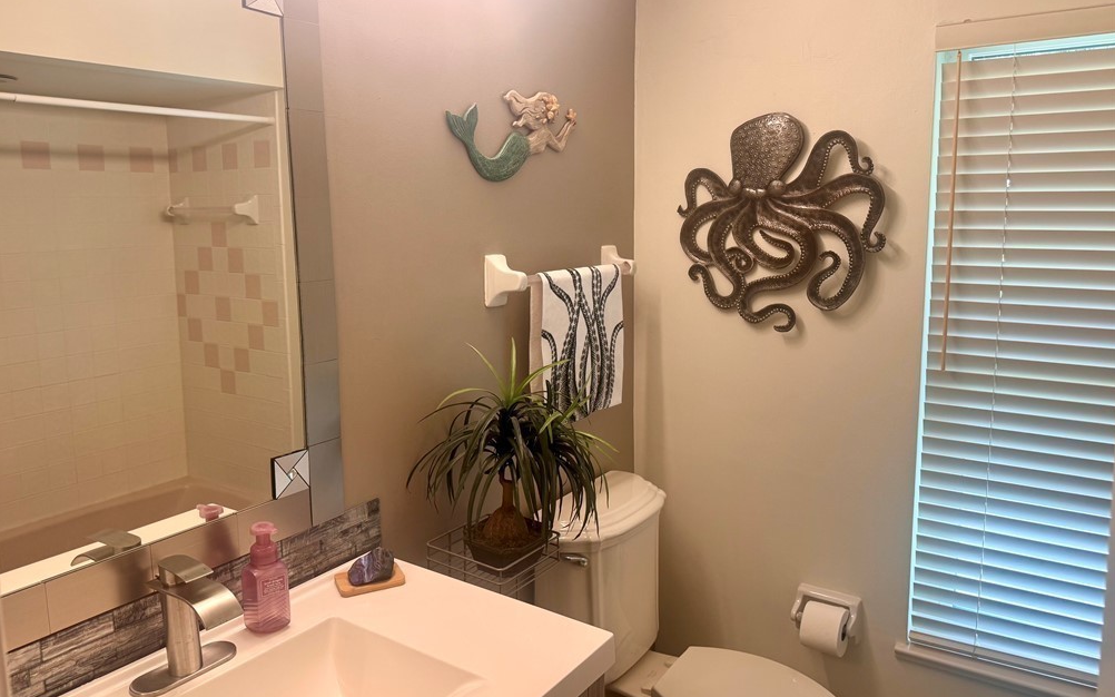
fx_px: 790
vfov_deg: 47.5
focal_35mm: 26
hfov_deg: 70.4
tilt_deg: -7.2
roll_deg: +0.9
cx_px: 550
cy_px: 314
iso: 125
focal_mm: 6.76
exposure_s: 1/120
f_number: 1.78
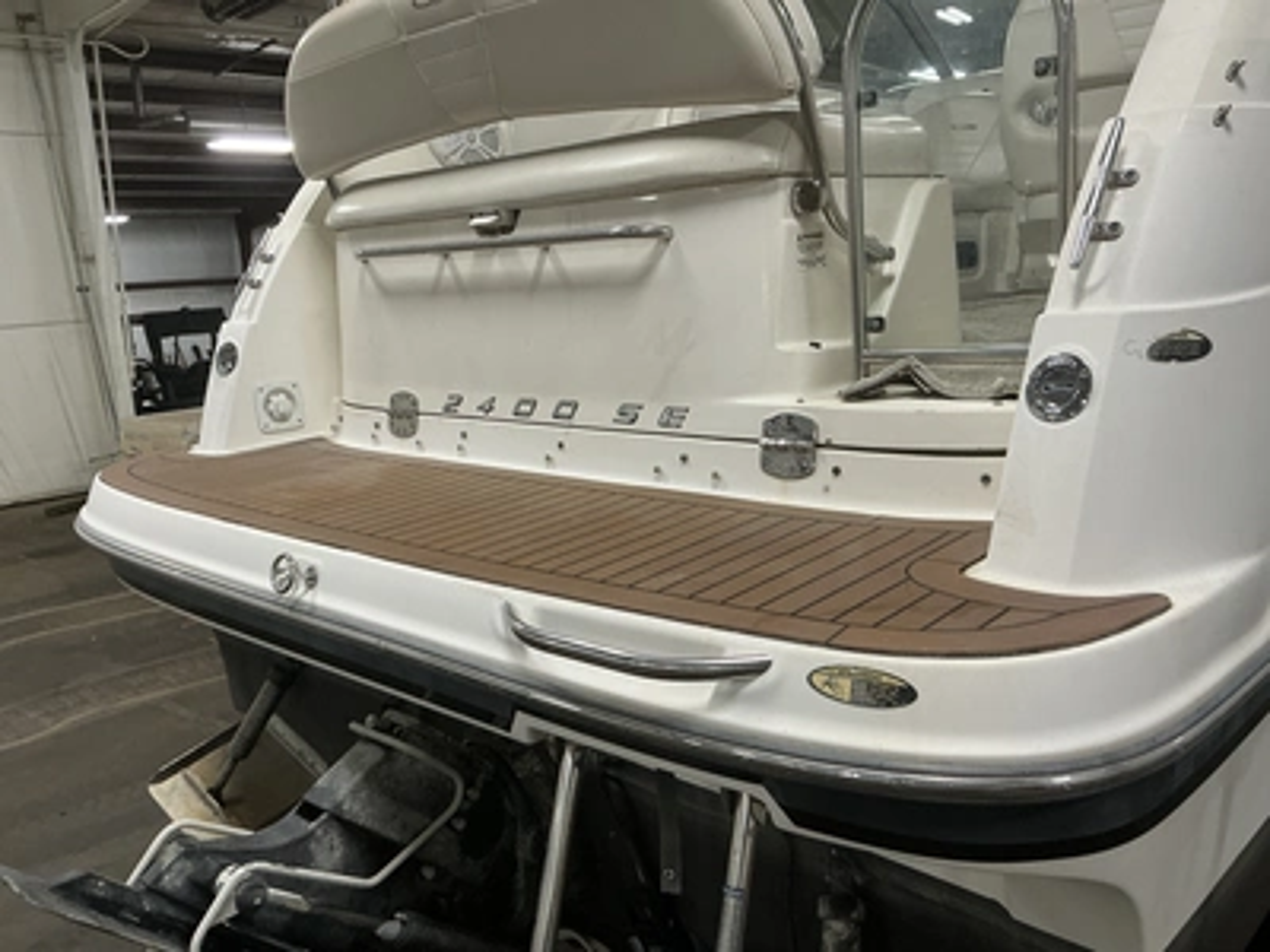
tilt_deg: -9.9
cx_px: 635
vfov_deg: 49.7
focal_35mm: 28
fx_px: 1027
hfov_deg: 63.4
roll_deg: +3.7
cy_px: 476
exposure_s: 1/60
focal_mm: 3
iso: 80
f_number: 1.8
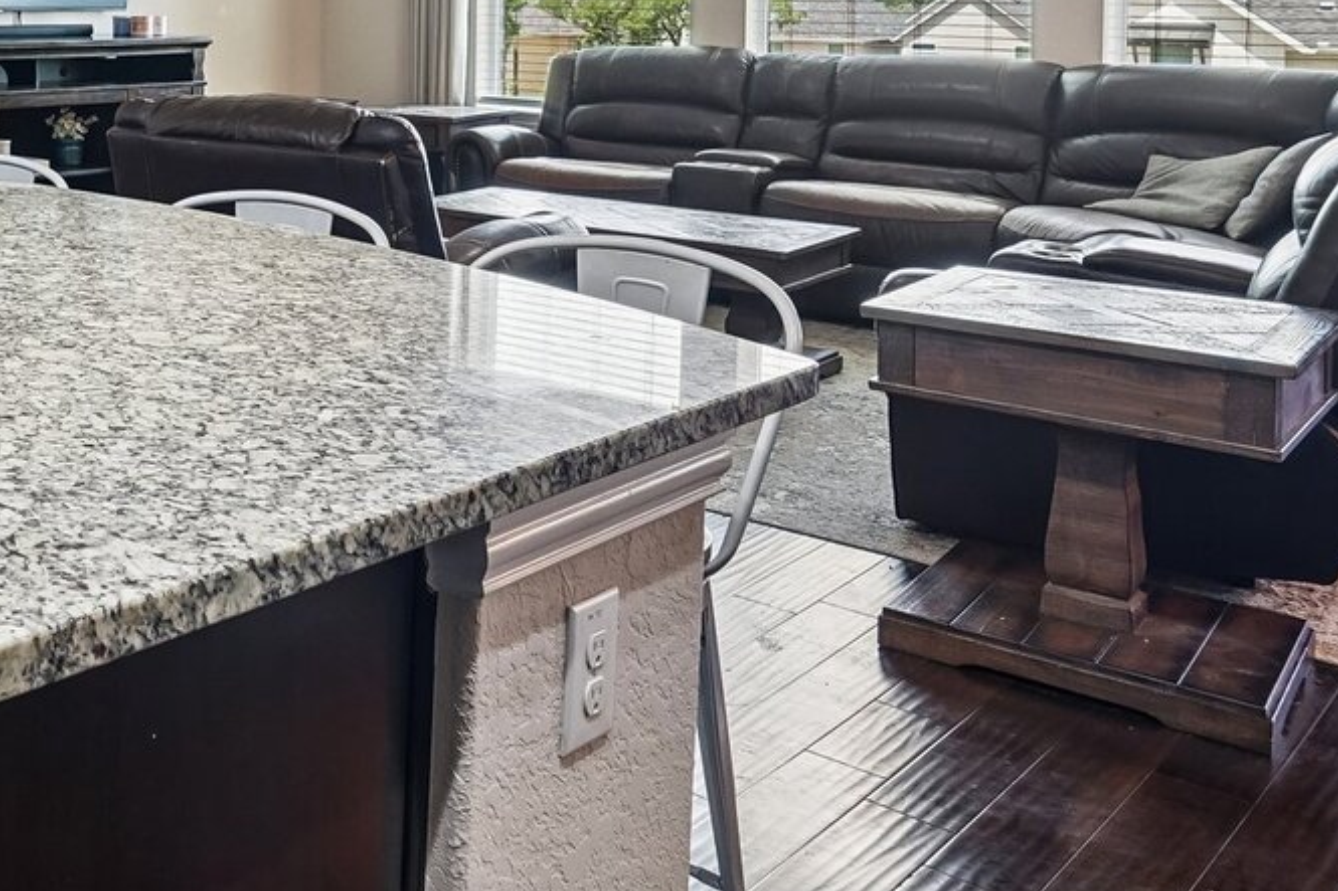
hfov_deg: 38.7
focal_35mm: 39
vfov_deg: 31.6
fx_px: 1449
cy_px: 4
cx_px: -207
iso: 400
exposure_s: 1/13
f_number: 8
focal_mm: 16
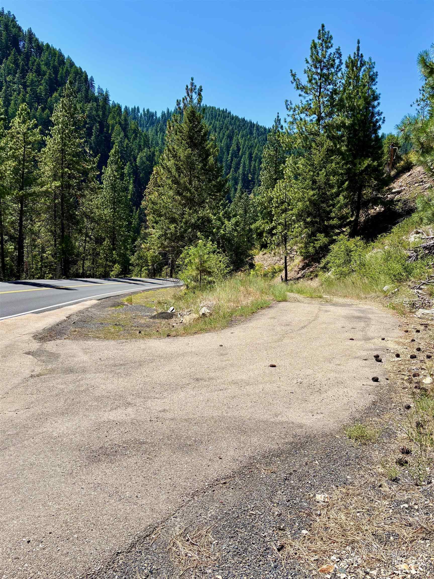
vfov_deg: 67.3
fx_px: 435
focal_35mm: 26
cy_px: 290
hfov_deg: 53.0
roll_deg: -1.2
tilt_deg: -1.3
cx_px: 217
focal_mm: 5.96
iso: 50
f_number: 1.6
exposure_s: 1/2865
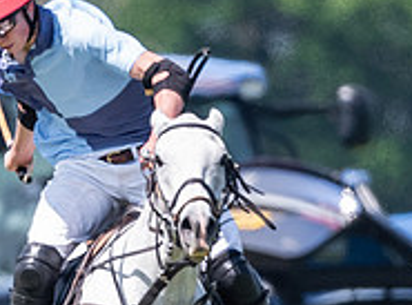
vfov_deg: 0.5
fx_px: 37736
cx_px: 55
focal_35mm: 3185
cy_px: 403
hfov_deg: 0.6
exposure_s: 1/2500
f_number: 4
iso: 400
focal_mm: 500
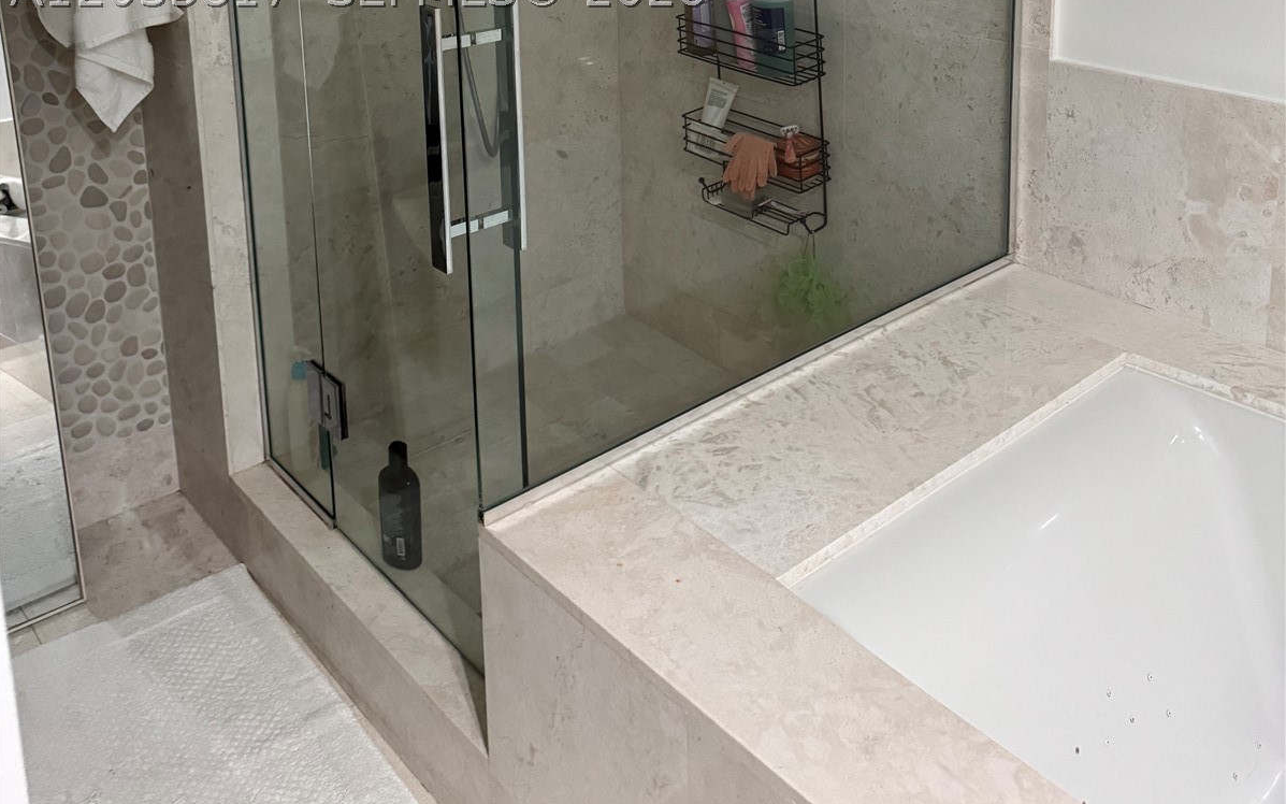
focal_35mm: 34
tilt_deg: -10.2
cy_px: -12
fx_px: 1192
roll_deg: +1.1
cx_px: 642
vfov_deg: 33.8
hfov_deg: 56.7
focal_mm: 6.76
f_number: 1.78
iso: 500
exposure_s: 1/60
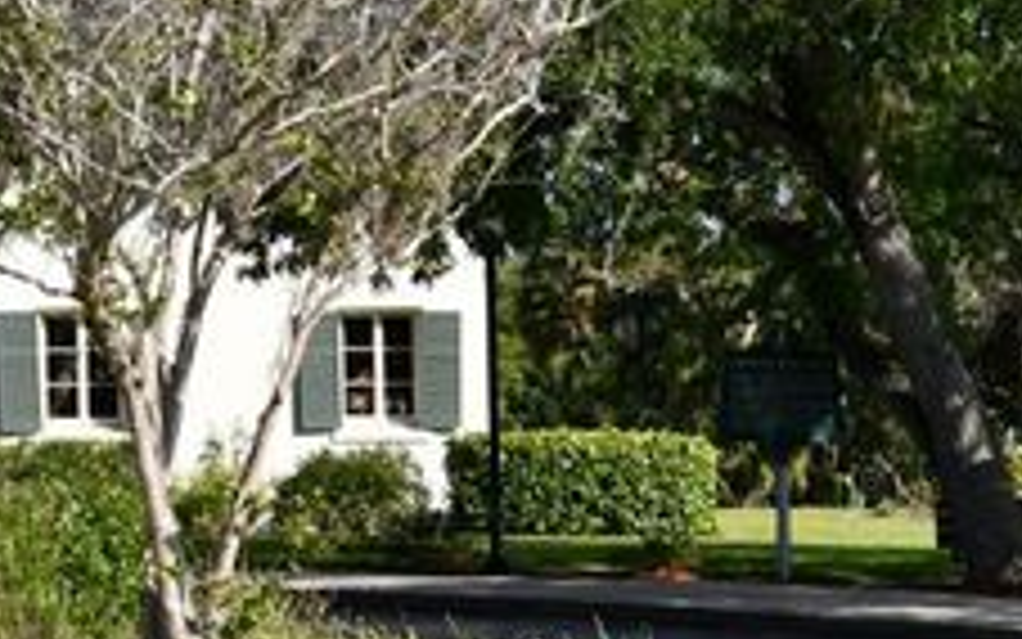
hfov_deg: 14.8
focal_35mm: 138
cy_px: 720
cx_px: 1121
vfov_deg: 9.4
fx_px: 3845
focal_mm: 24
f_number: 8
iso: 125
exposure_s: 1/250
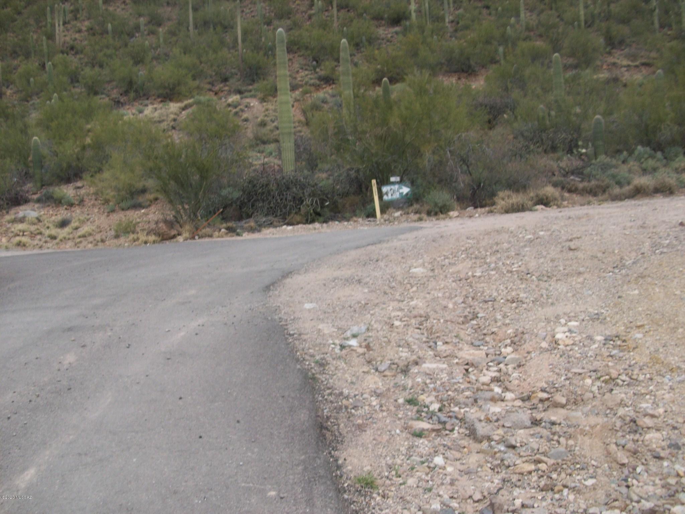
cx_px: 342
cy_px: 257
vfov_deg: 41.8
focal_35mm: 34
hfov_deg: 54.0
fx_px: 673
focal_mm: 5.7
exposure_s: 1/737
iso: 64
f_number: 2.8
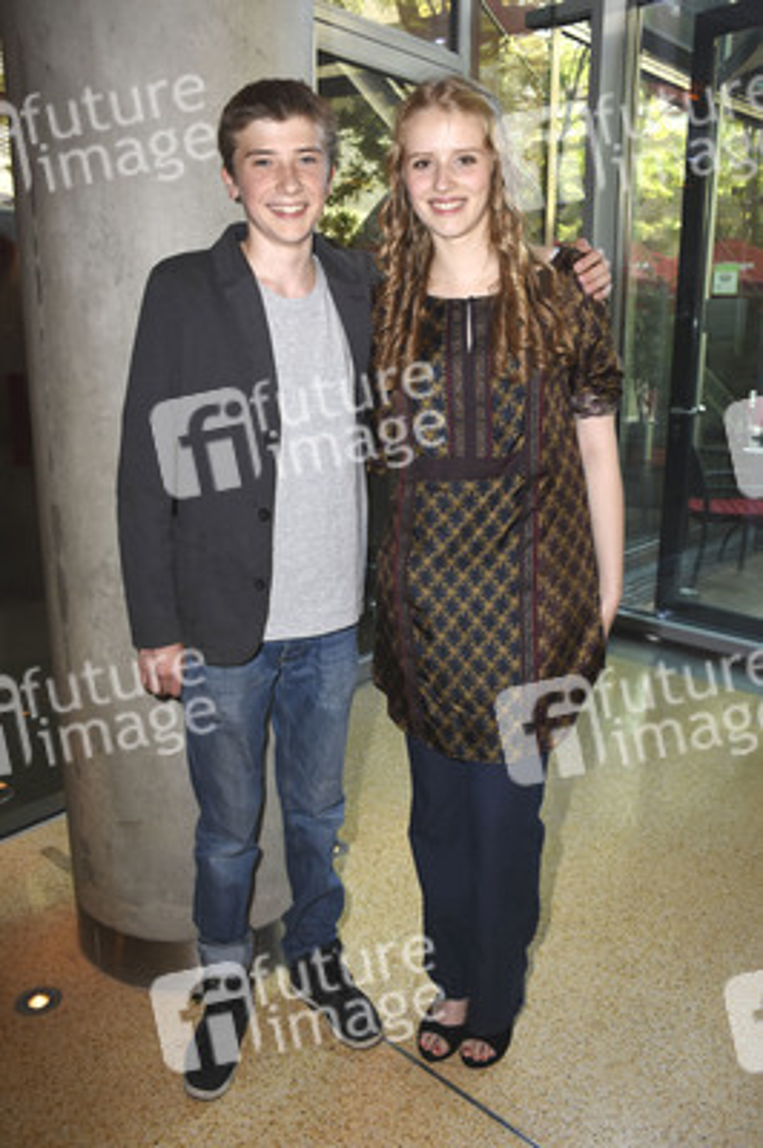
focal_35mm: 30
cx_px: 382
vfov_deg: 62.0
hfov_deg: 43.5
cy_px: 574
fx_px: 955
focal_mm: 20
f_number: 5.6
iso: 800
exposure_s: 1/125
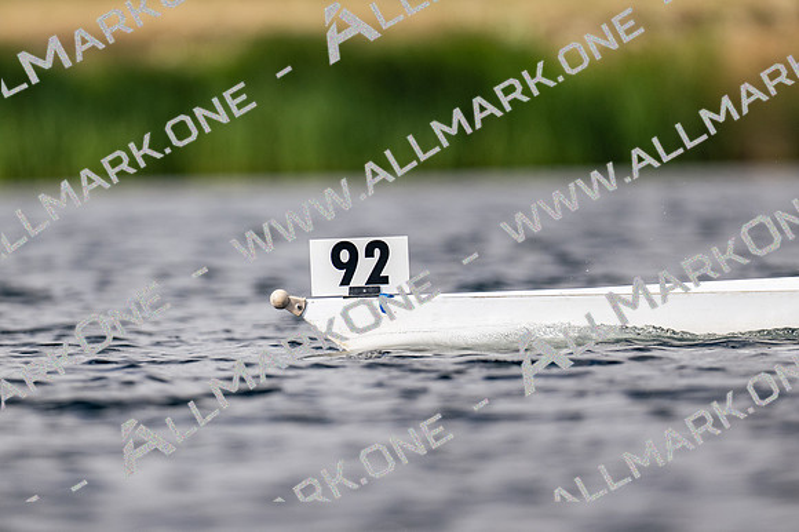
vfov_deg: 1.5
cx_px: 400
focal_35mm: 900
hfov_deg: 2.3
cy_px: 266
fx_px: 19963
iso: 200
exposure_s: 1/2500
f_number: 4
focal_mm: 600
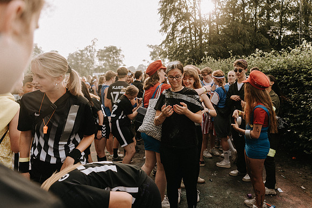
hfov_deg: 67.5
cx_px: 174
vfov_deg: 48.1
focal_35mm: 27
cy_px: 92
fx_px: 233
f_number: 2.8
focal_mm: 24
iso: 100
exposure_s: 1/400
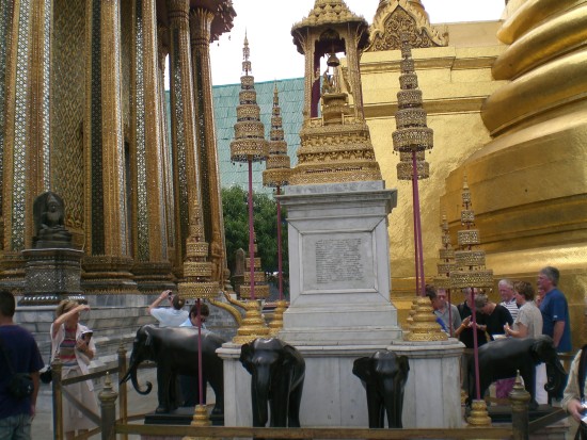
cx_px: 294
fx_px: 645
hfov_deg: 49.0
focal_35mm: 38
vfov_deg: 37.7
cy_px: 220
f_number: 4.4
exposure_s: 1/250
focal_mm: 6.3
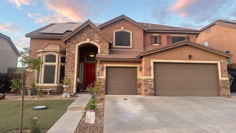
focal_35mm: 27
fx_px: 169
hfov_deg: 69.9
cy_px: 55
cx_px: 119
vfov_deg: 42.7
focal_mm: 6.86
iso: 250
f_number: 1.78
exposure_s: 1/75
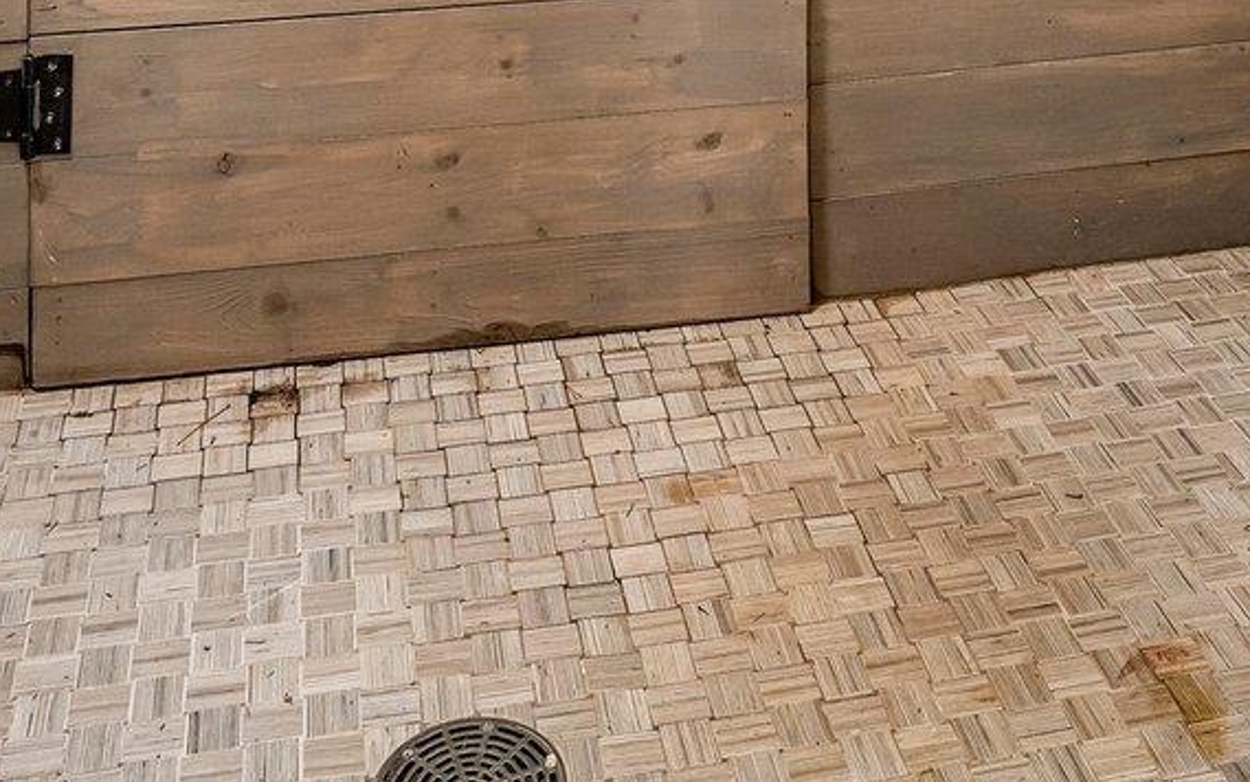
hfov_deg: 36.8
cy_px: -649
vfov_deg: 18.3
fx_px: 1874
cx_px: 712
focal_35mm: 55
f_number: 8
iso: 320
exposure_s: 1/30
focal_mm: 10
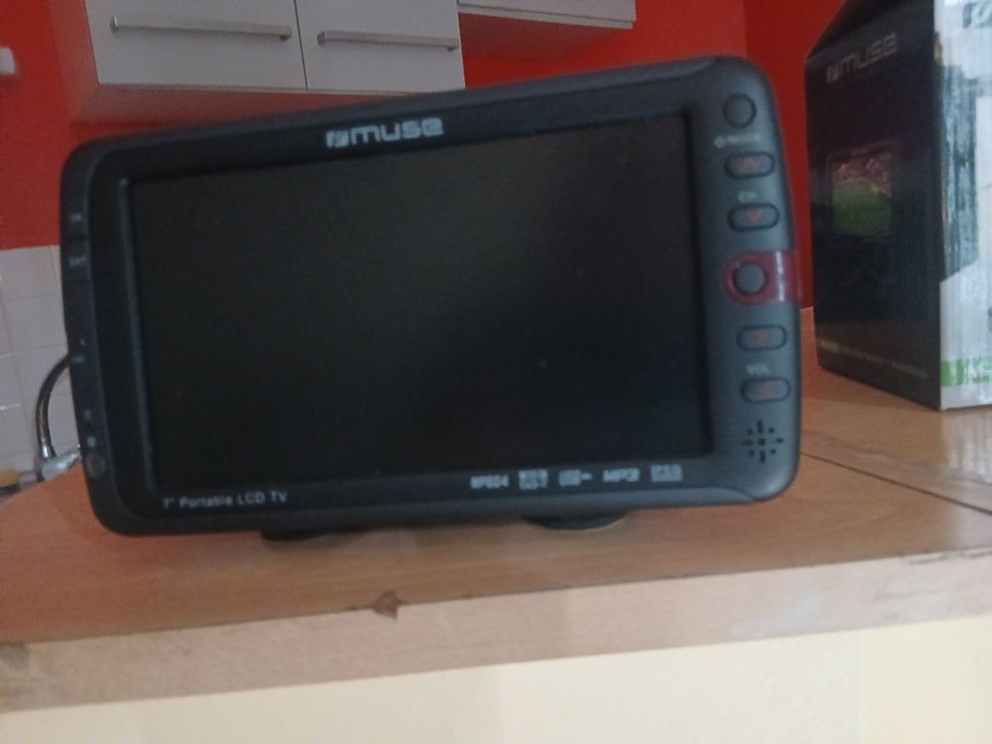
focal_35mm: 26
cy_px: 372
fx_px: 745
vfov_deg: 53.1
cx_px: 496
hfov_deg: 67.3
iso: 1250
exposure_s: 1/14.3
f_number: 1.8
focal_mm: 3.98
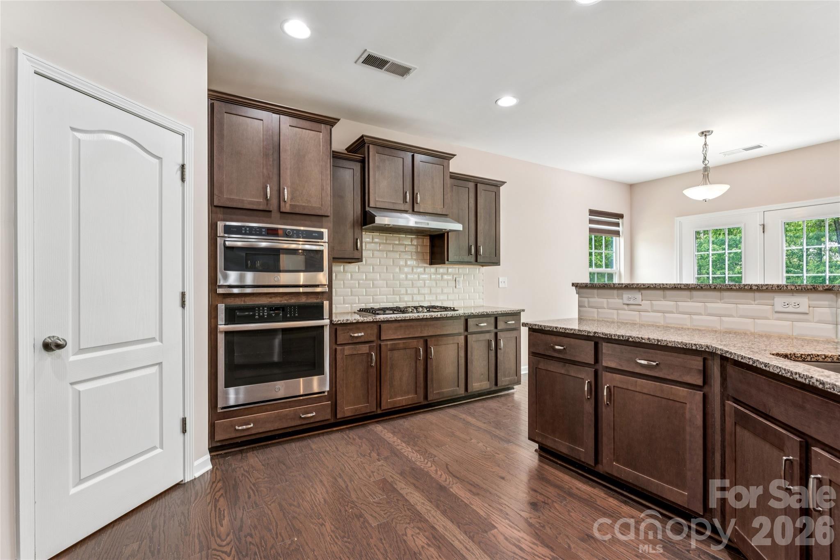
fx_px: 380
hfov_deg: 95.7
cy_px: 280
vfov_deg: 72.7
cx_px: 420
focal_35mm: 16
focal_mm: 16.3
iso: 100
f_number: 9
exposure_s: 1/2.5
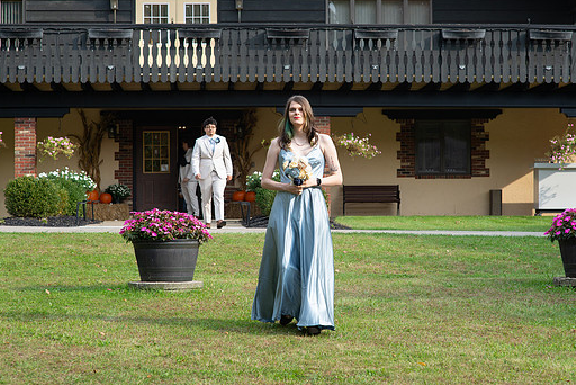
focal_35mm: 101
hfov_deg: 20.2
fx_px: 1617
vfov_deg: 13.6
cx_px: 319
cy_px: 176
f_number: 6.3
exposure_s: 1/640
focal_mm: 85
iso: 640
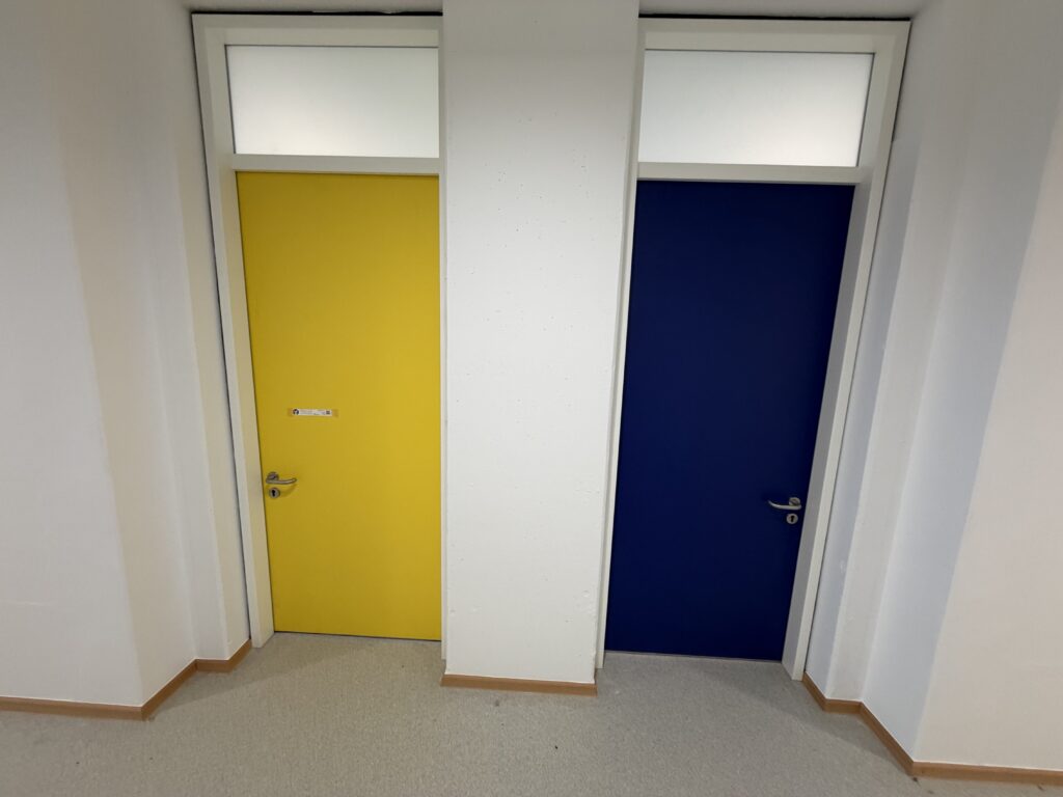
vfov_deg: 85.7
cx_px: 532
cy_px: 398
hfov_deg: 102.1
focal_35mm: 14
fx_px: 430
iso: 160
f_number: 2.2
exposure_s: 1/100
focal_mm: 2.22
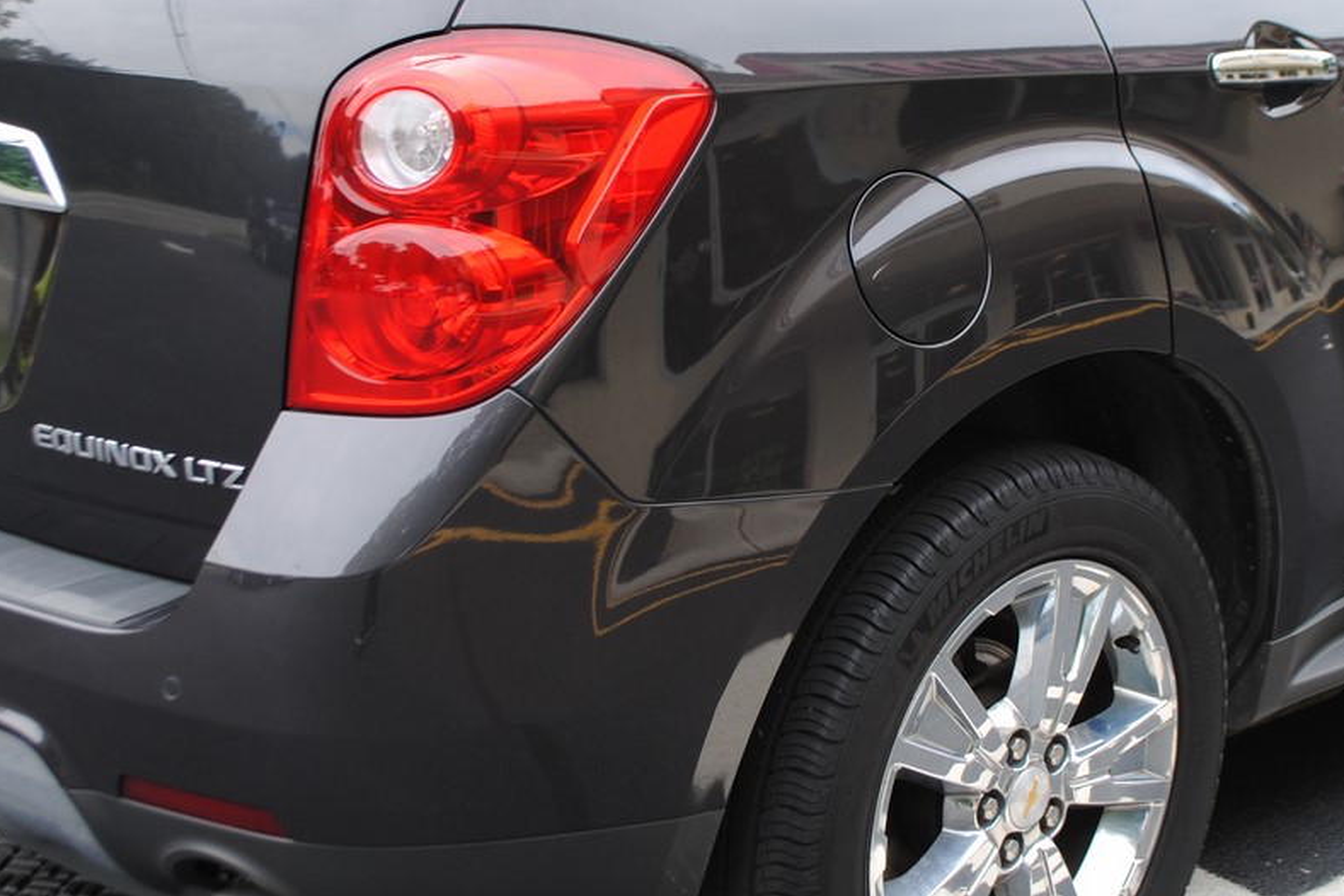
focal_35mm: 67
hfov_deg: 30.0
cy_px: 311
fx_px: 2501
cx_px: 784
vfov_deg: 20.3
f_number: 5.6
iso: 110
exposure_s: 1/125
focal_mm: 22
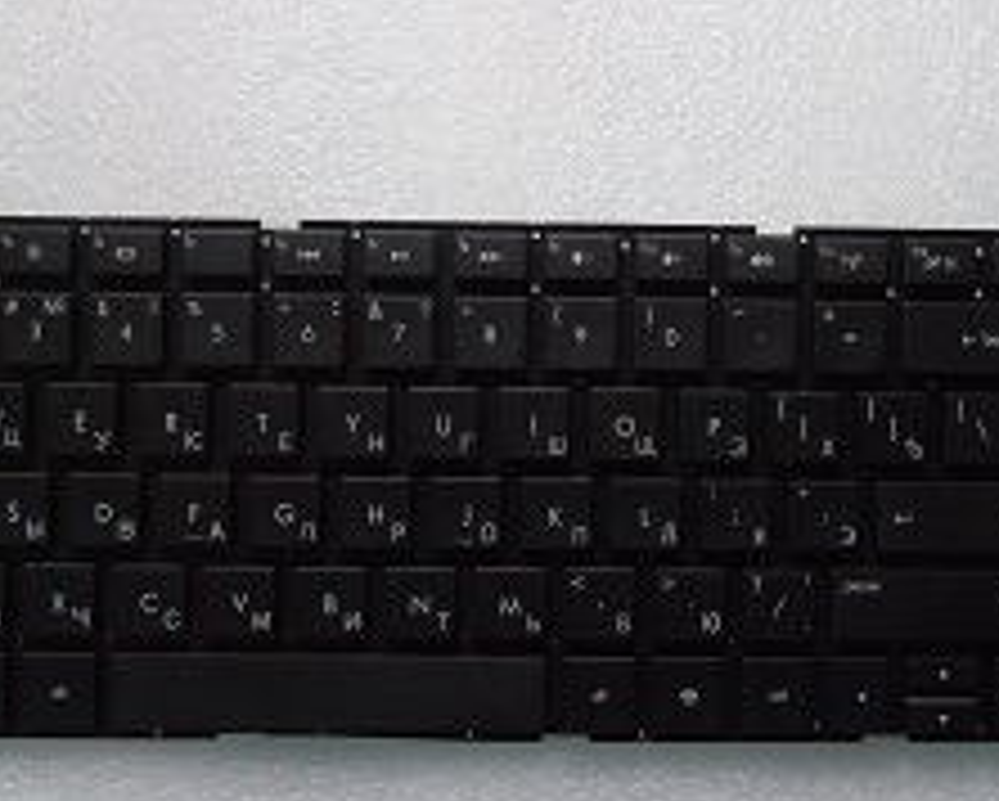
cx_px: 562
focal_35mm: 51
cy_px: 490
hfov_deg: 36.6
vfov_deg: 29.6
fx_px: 1509
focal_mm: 5.2
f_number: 6
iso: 400
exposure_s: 1/40
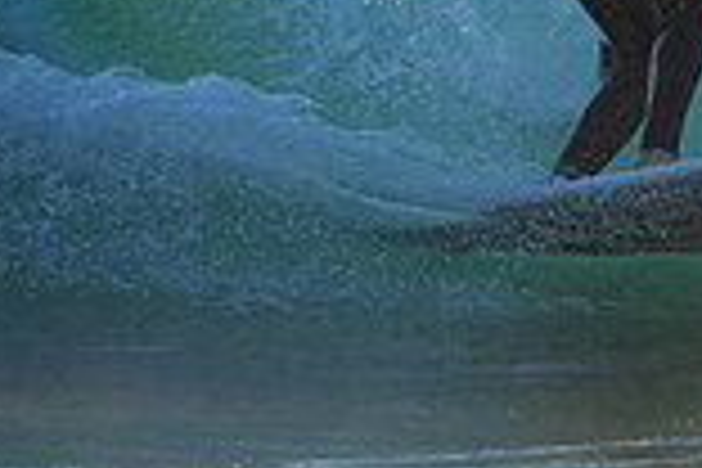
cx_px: 770
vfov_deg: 0.5
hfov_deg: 0.7
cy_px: -133
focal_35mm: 2783
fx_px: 54264
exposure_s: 1/1250
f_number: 5.6
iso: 280
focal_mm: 500
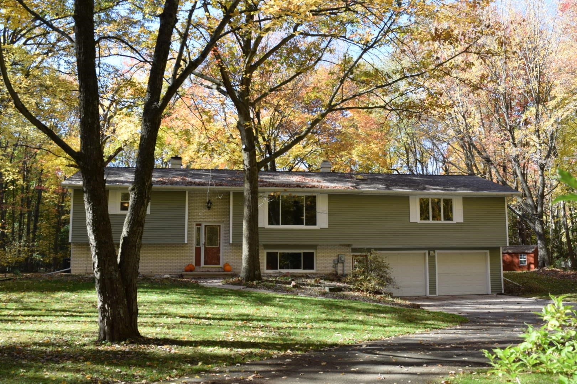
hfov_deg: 55.1
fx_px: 553
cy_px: 192
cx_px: 288
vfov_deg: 38.4
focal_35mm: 34
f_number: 8
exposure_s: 1/200
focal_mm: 23
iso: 400
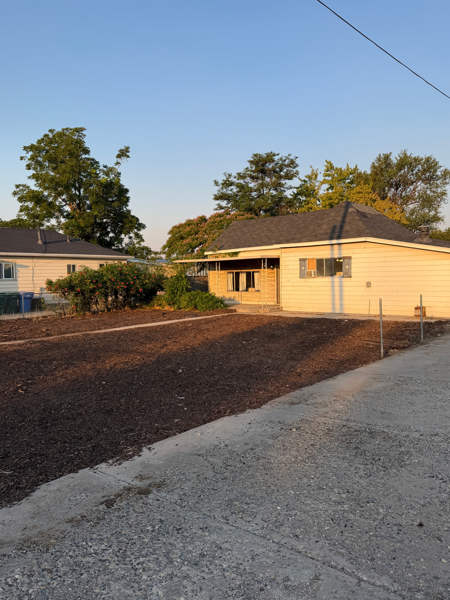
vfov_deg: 65.3
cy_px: 293
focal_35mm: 27
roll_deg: -0.4
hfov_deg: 51.3
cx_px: 249
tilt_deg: -1.3
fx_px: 468
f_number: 1.78
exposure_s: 1/1727
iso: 80
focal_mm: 6.76
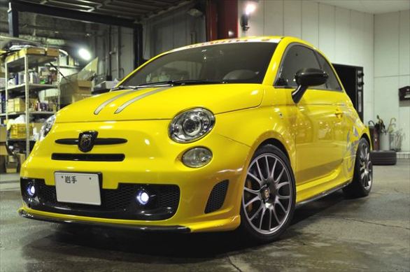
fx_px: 478
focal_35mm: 42
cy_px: 136
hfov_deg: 46.5
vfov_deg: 31.8
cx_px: 205
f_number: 4
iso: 400
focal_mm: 28
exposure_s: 1/15
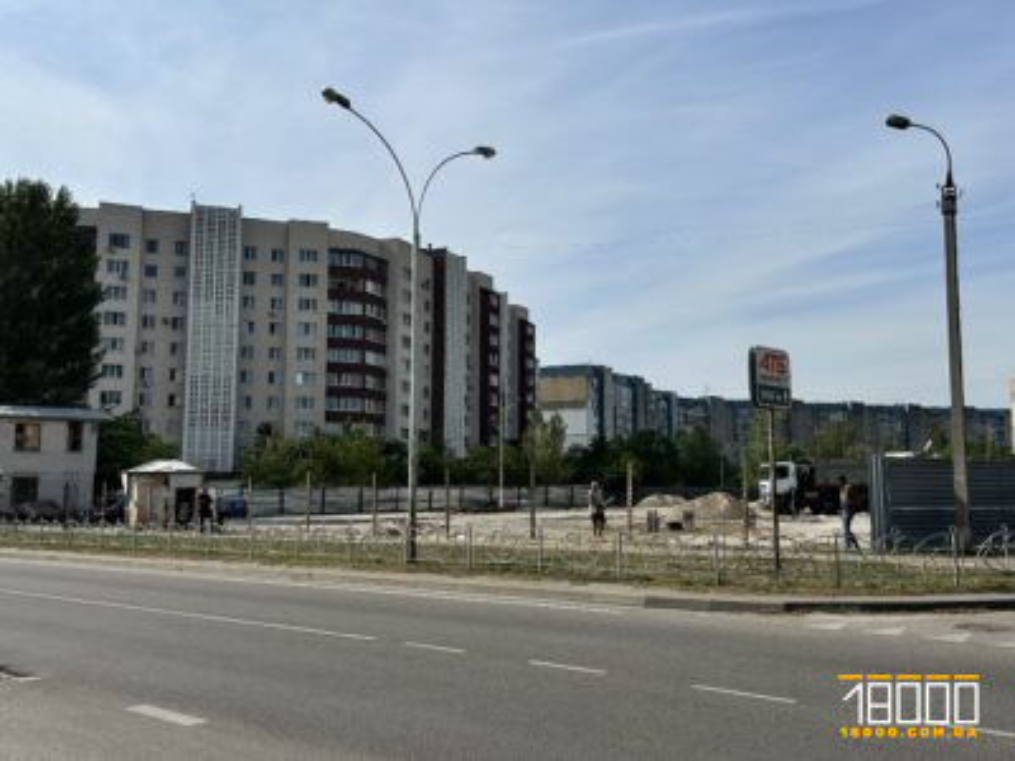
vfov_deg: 53.1
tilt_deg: +5.3
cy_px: 380
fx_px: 762
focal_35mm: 26
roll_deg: +2.3
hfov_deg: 67.3
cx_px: 508
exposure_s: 1/8696
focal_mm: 5.7
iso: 50
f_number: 1.5
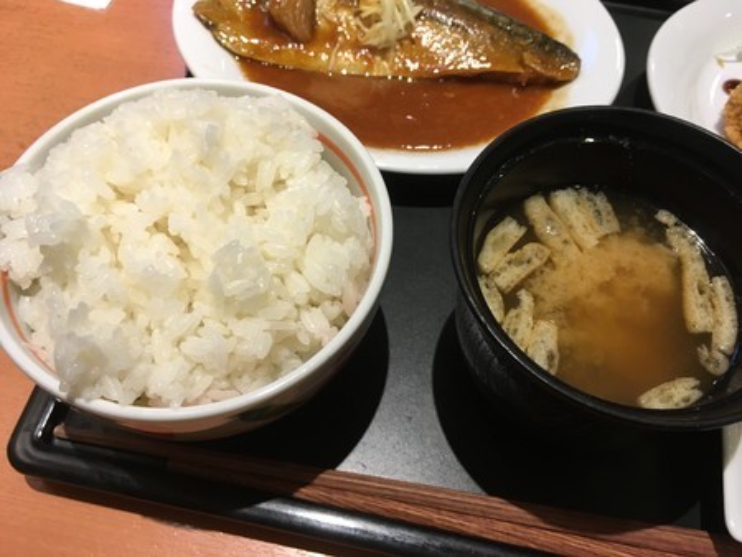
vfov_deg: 48.3
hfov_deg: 61.6
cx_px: 371
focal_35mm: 29
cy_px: 278
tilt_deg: -60.6
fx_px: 622
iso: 125
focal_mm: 4.15
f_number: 2.2
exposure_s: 1/33
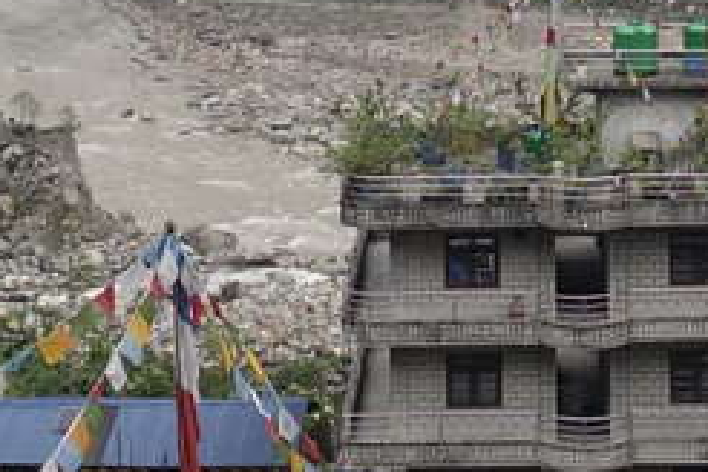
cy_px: -319
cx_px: 518
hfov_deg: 17.4
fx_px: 2301
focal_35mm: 117
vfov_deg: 11.1
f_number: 2.8
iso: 125
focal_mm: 8.8
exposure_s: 1/30
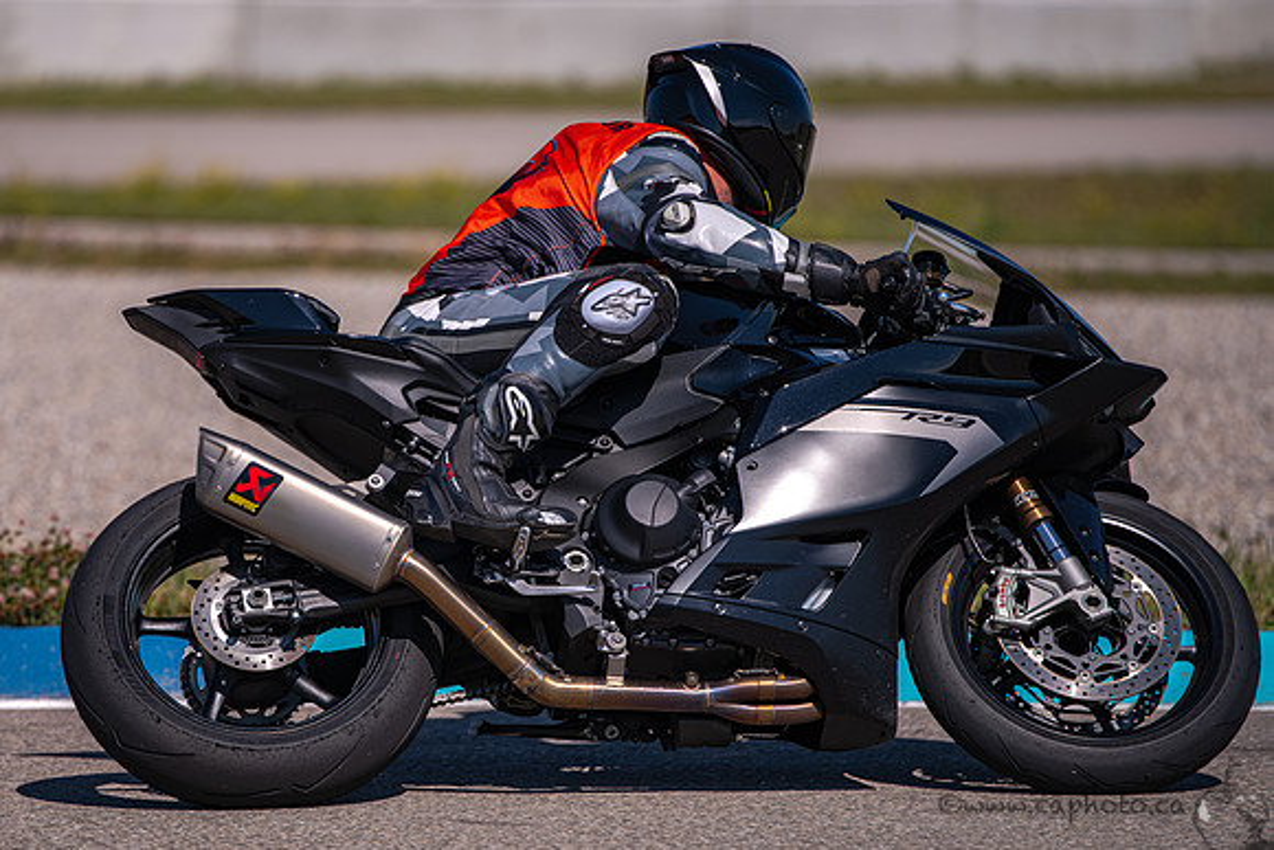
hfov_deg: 8.0
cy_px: 450
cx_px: 483
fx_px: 9090
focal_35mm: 257
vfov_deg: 5.4
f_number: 2.8
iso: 64
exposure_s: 1/2500
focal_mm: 200
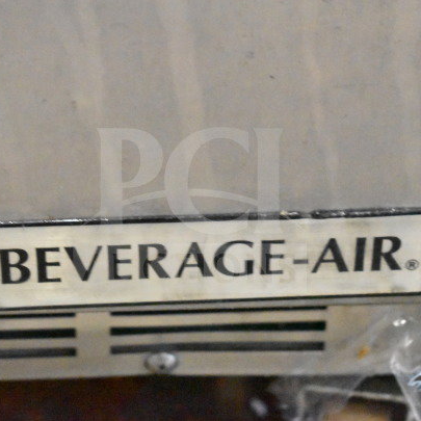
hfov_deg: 16.5
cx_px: 189
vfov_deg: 16.5
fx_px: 1454
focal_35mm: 106
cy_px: 210
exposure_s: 1/80
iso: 25600
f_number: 5.6
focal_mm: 55
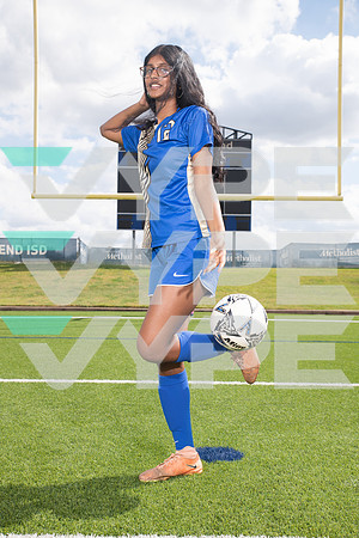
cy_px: 269
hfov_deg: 35.1
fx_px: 568
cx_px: 180
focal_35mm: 38
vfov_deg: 50.7
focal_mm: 38
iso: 125
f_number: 7.1
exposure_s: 1/400
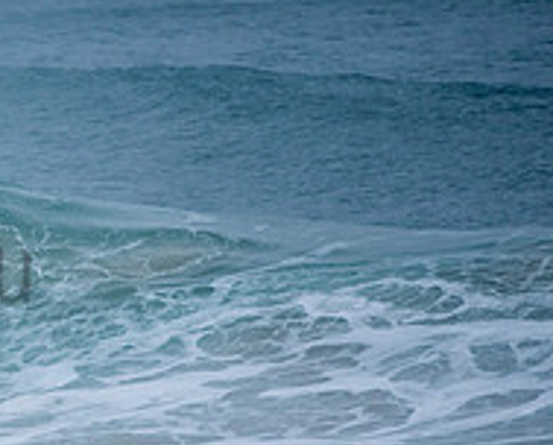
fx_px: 23568
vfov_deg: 1.1
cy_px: 236
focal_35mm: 1437
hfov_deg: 1.3
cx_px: -278
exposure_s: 1/1000
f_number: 5.6
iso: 220
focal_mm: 500
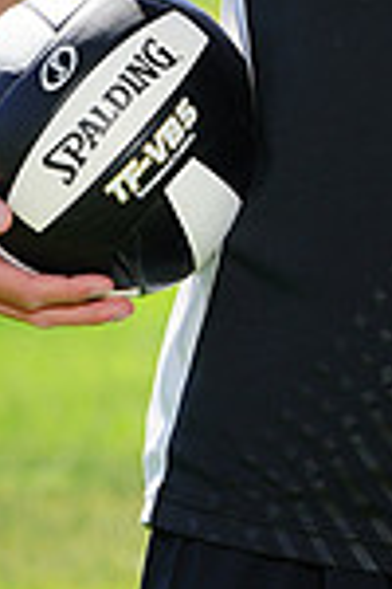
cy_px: -510
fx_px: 15630
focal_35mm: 957
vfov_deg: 2.1
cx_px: 333
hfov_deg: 1.4
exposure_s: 1/200
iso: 200
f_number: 10
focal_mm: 247
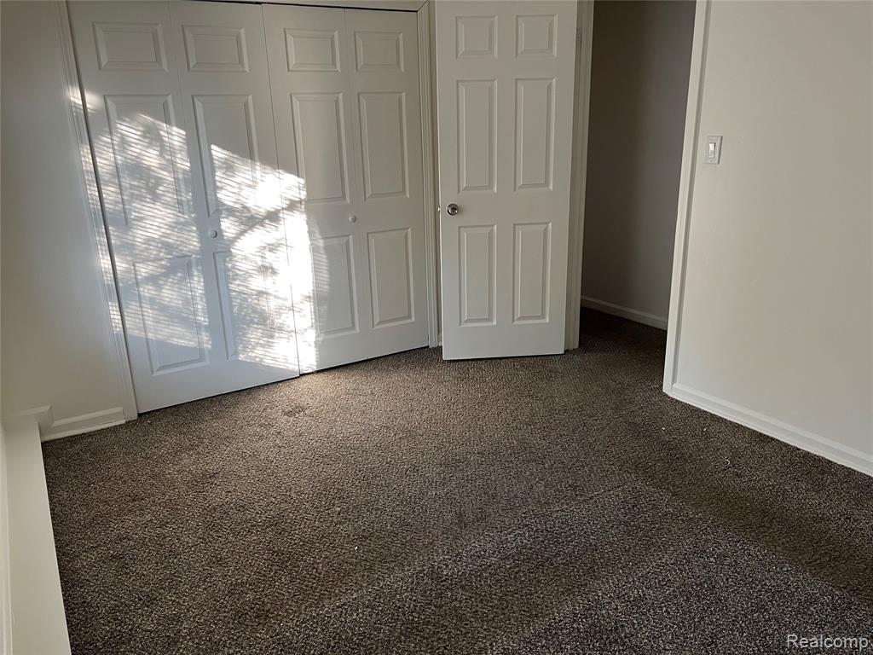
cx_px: 436
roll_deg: +1.5
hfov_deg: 67.3
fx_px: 656
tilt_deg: -16.9
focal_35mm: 26
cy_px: 328
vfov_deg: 53.1
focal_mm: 5.1
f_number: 1.6
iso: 200
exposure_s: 1/60
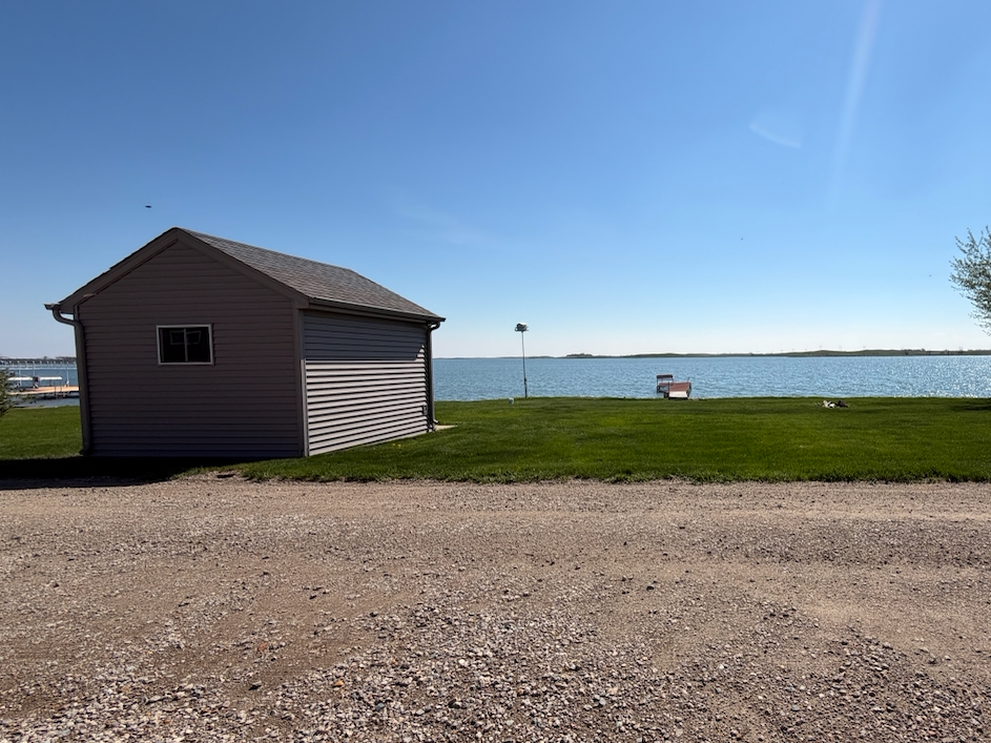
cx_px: 667
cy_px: 388
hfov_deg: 81.6
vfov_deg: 68.6
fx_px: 544
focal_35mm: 19
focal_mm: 2.22
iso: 20
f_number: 2.2
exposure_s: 1/1534
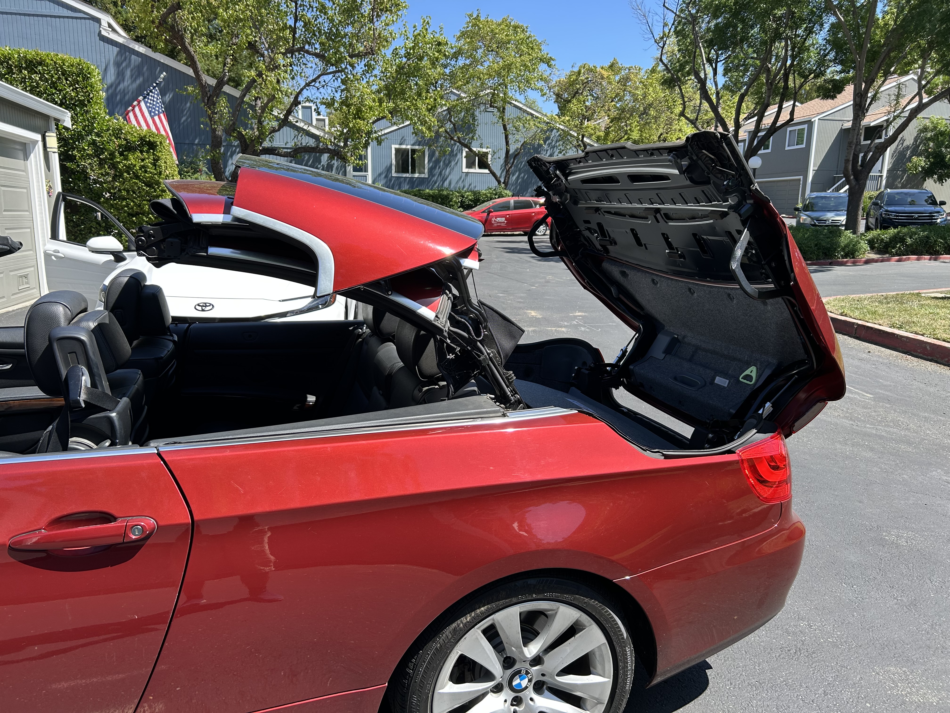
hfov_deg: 67.3
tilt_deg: -11.2
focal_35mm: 26
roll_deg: -0.6
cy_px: 356
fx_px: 714
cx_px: 475
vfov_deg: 53.1
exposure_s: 1/1224
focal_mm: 5.7
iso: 50
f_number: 1.5
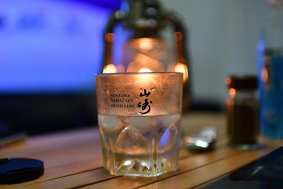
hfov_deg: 43.6
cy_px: 94
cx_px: 142
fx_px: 354
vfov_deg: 29.9
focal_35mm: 45
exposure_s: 1/60
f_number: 1.4
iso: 110
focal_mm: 30
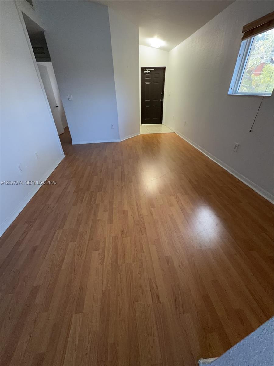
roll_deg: +1.7
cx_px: 137
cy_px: 183
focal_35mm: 14
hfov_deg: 85.7
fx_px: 148
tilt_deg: -32.4
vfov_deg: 102.1
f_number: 2.2
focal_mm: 2.22
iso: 200
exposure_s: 1/30
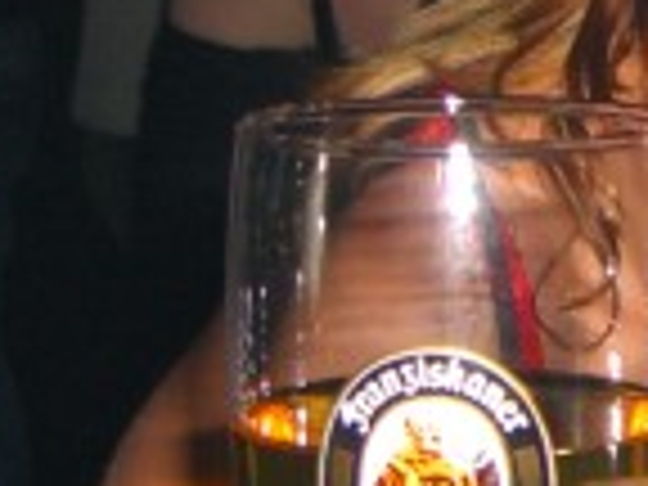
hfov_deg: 9.2
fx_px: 3950
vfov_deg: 7.0
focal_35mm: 211
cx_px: 873
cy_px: 117
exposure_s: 1/60
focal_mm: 7.9
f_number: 2.8
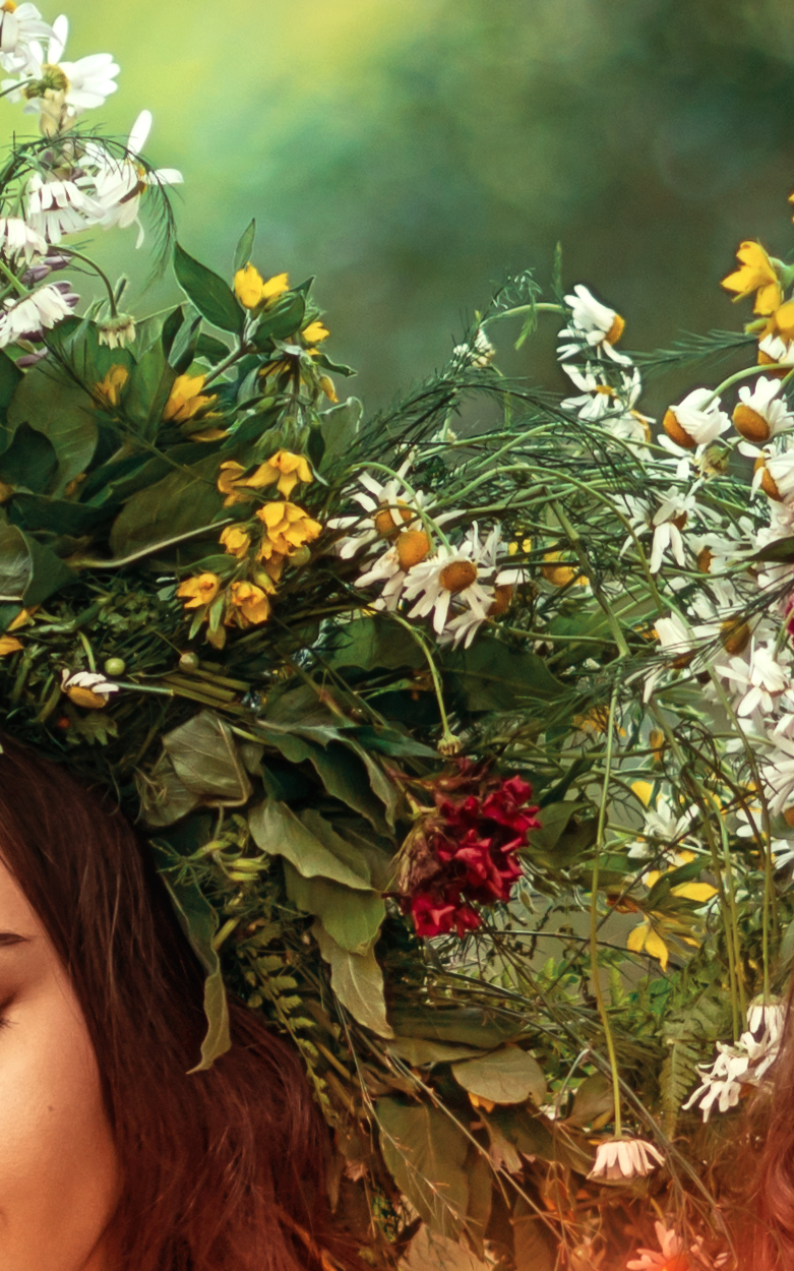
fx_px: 14441
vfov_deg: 5.0
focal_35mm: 417
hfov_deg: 3.1
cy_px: 1622
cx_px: -53
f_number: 2.2
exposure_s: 1/250
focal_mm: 85
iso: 100
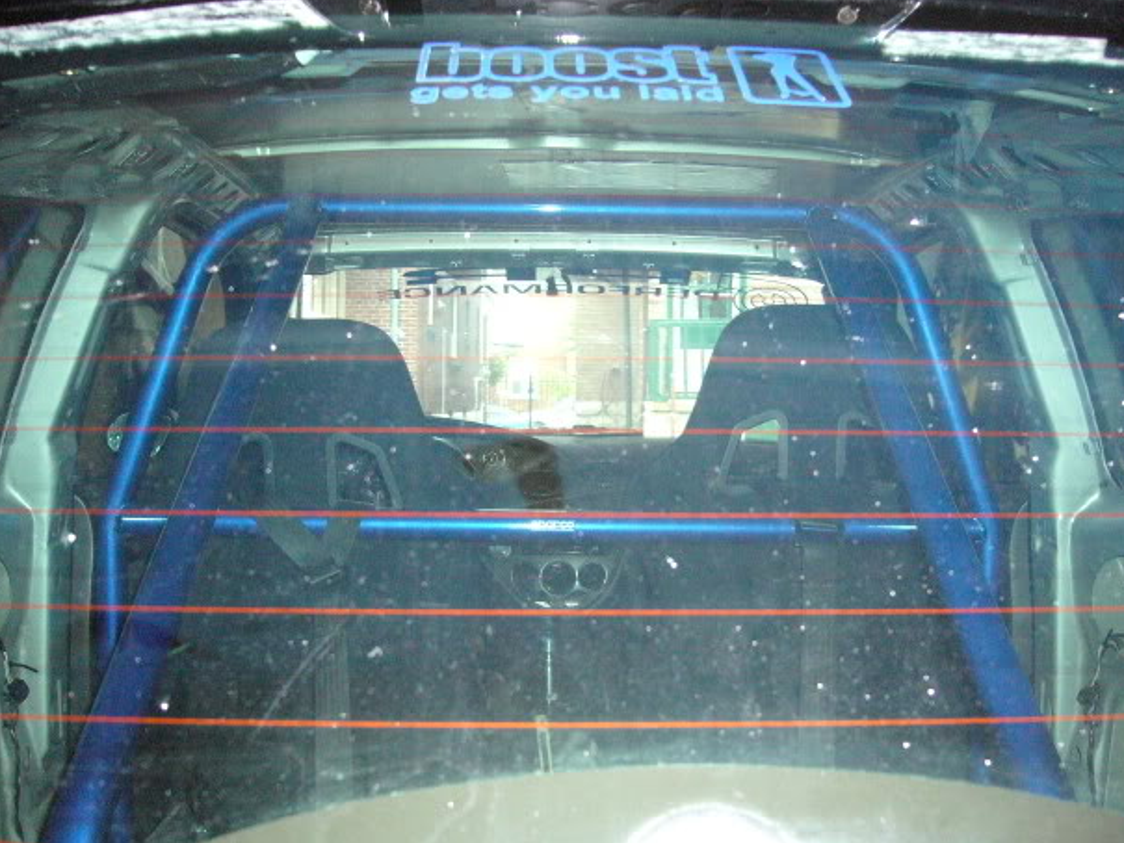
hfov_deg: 50.1
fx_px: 1202
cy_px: 431
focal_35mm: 37
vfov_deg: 38.7
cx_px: 583
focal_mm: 5.8
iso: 400
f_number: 2.8
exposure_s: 1/30
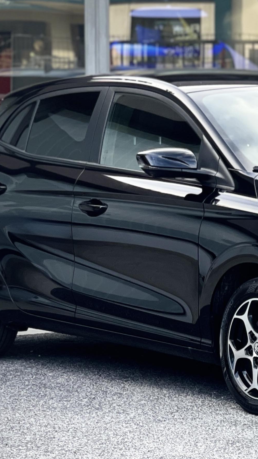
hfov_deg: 7.6
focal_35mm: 159
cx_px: 293
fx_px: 1933
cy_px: 235
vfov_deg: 13.5
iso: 25
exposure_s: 1/121
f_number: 2.2
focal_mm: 7.5
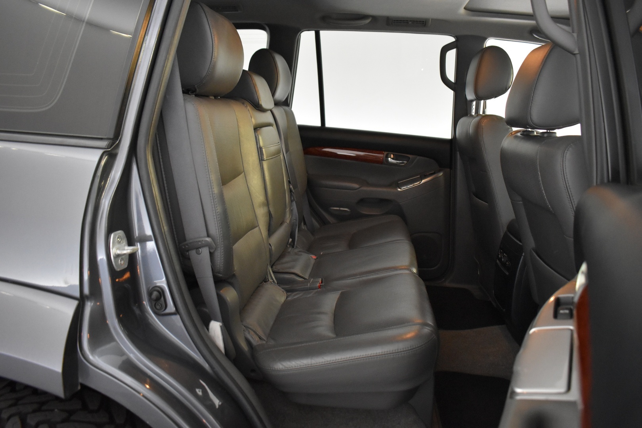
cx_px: 321
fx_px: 481
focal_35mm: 27
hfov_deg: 67.4
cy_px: 214
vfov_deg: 47.9
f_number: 3.5
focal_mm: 18
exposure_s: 1/20
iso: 3200
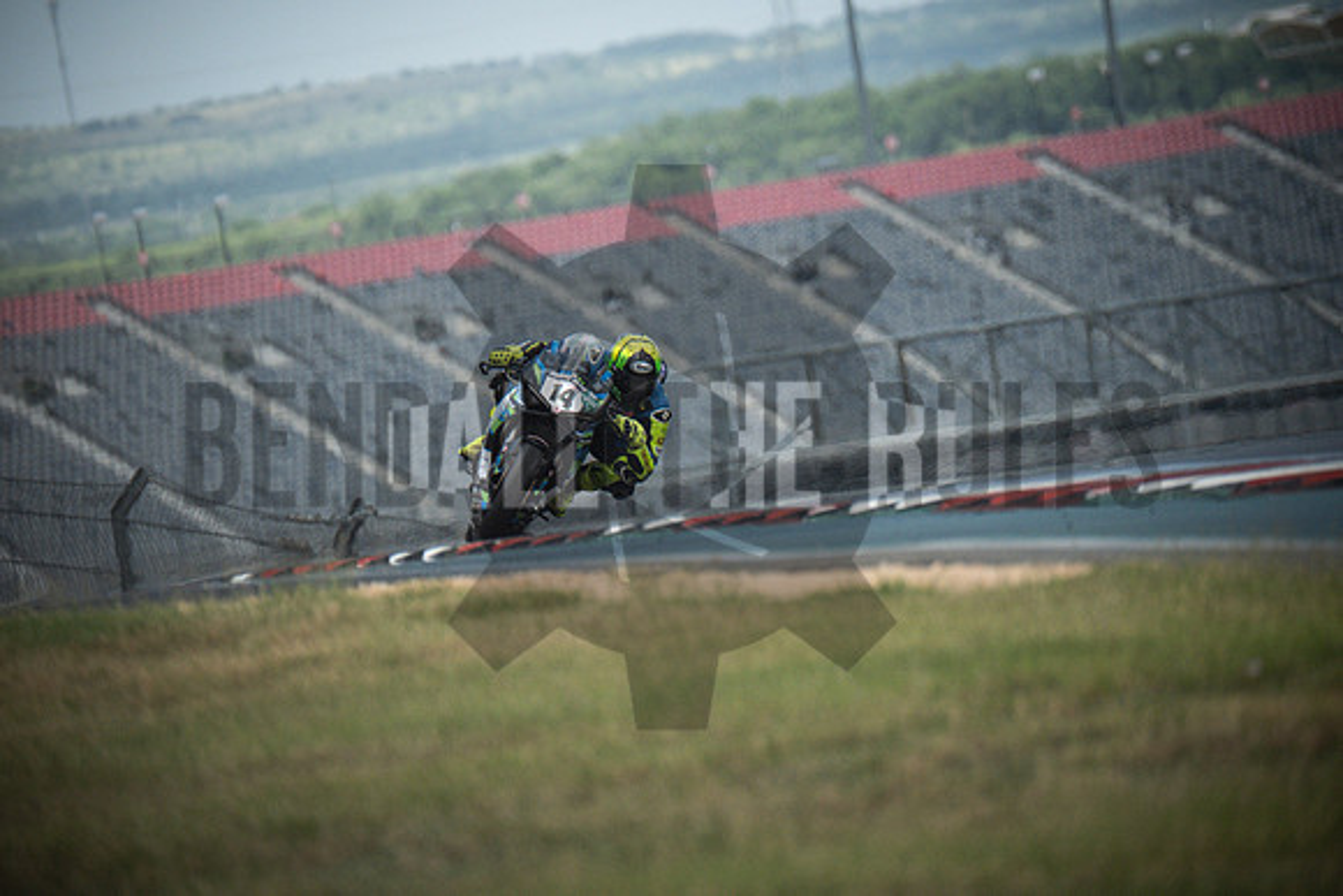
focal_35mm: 600
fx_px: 22388
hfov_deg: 3.4
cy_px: 448
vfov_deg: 2.3
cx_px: 672
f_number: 5.6
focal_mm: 400
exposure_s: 1/2500
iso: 1600
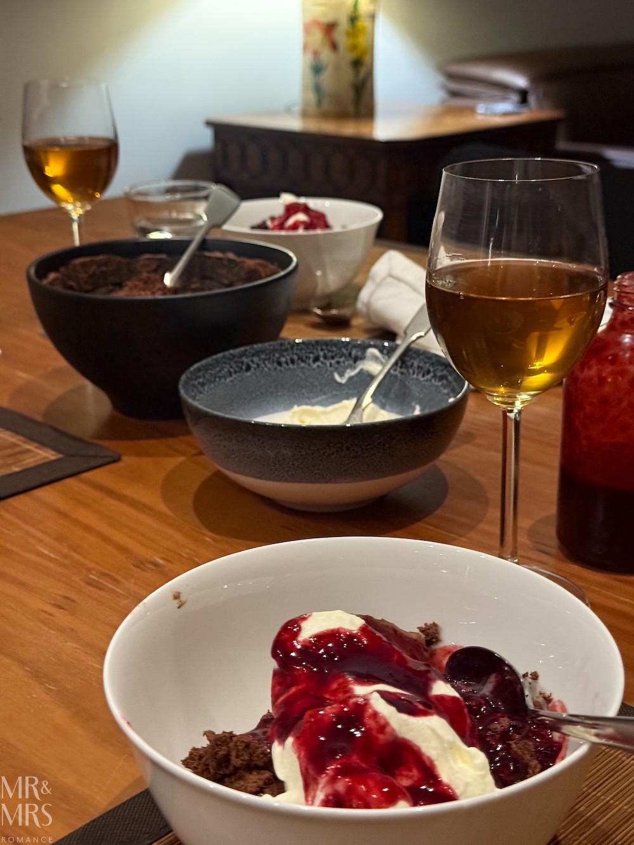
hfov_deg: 30.3
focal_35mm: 48
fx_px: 1172
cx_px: 317
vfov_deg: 39.7
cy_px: 422
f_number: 1.78
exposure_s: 1/33
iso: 500
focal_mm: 6.76
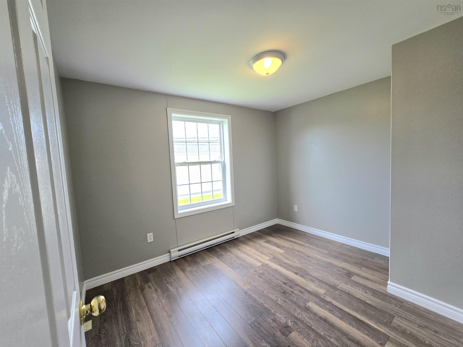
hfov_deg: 106.2
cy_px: 174
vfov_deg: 89.9
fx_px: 174
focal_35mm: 13
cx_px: 232
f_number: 2.2
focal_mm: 2.2
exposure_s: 1/120
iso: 64
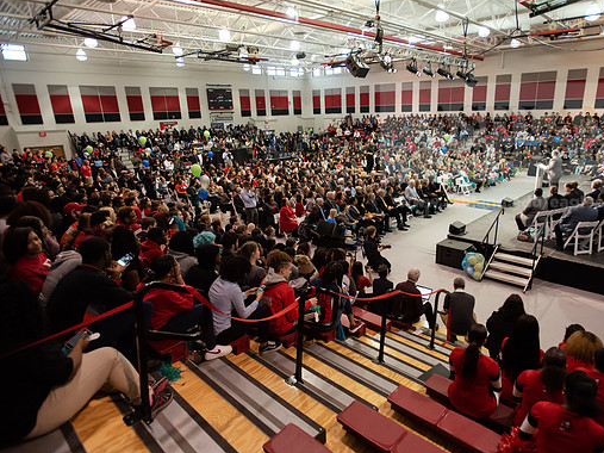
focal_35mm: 22
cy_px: 227
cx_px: 344
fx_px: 384
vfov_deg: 61.1
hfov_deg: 76.0
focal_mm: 20
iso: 2000
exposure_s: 1/200
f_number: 3.5
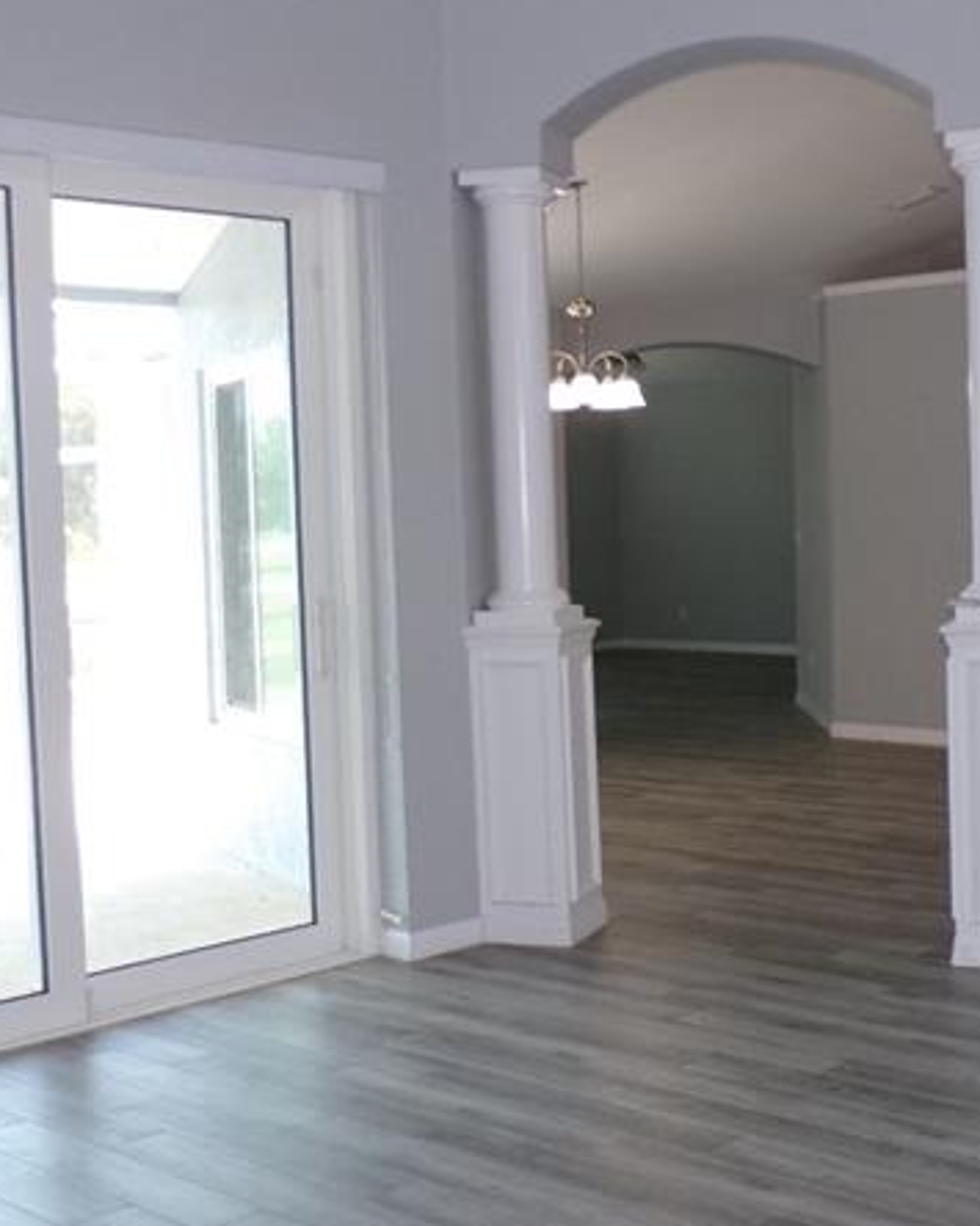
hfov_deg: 27.9
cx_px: 646
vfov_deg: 34.8
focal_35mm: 54
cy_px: 605
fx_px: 1958
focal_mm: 4.3
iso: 200
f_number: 3
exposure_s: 1/75
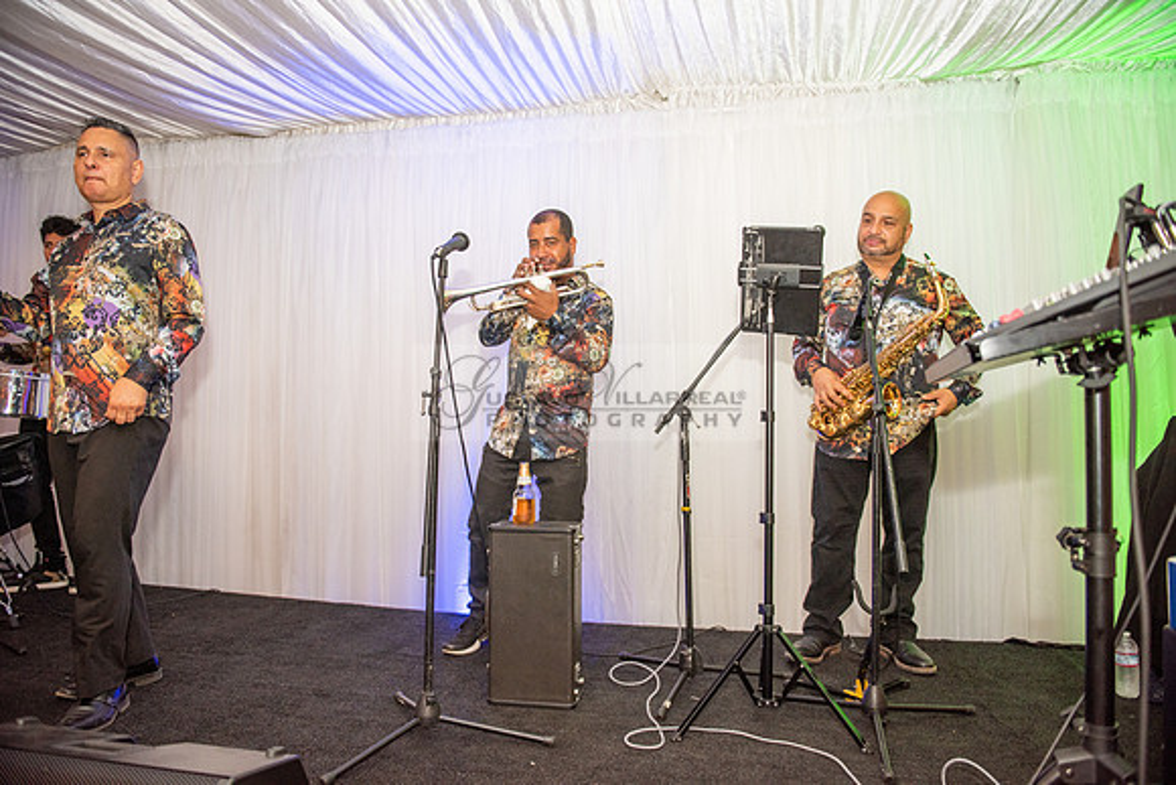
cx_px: 588
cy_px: 392
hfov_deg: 73.7
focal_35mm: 24
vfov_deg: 53.2
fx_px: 784
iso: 1000
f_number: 2.8
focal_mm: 24
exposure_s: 1/160
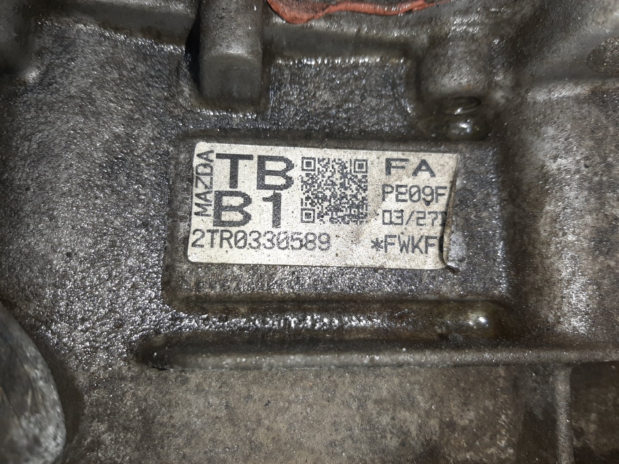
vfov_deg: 53.1
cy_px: 232
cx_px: 310
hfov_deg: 67.3
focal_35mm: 26
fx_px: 465
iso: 73
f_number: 1.7
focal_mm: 3.93
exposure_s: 1/100
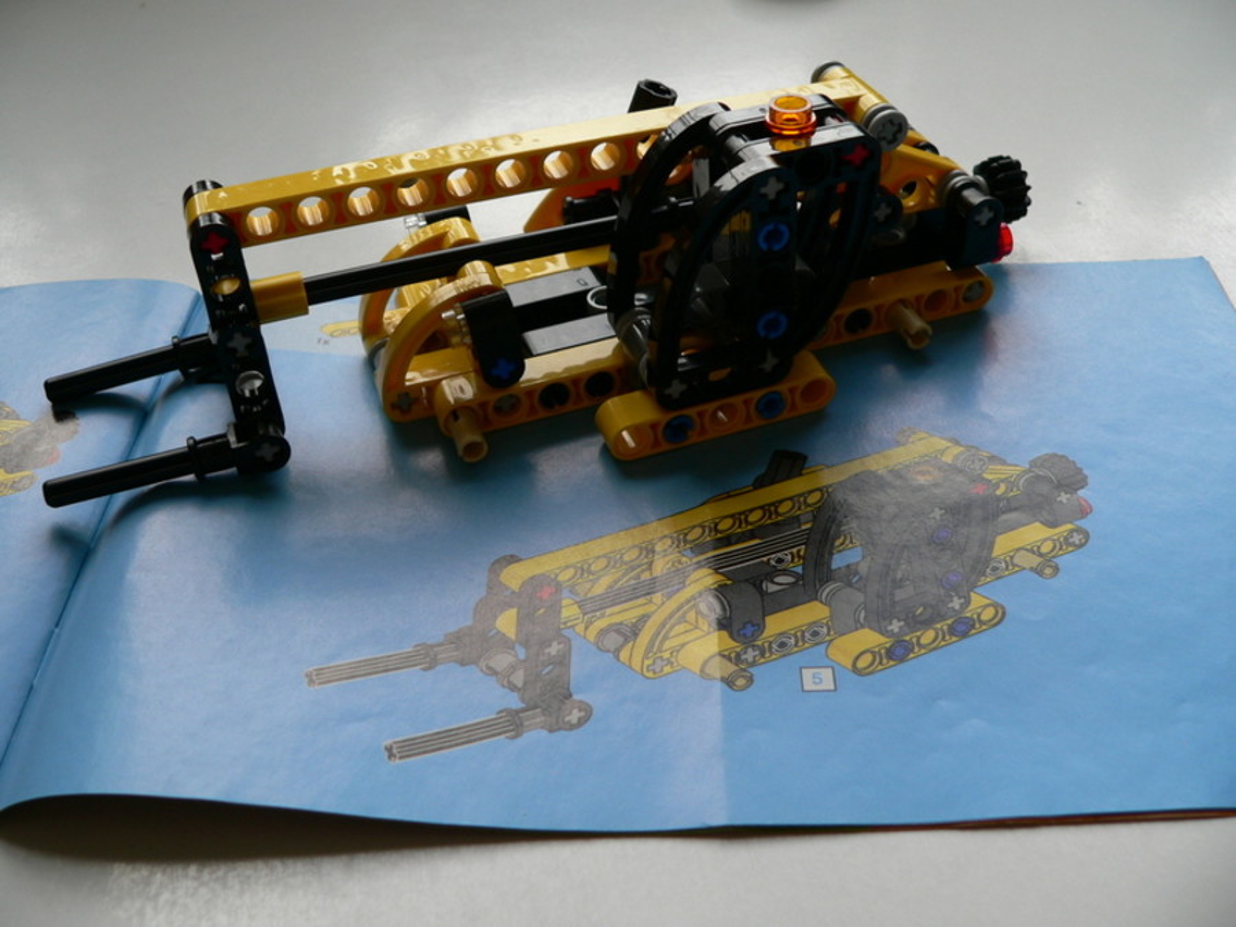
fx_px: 1285
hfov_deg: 51.4
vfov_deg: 39.7
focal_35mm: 36
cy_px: 464
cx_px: 618
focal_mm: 6
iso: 80
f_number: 2.8
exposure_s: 1/125
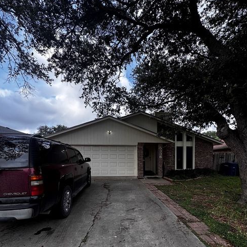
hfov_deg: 84.0
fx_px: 137
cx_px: 126
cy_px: 165
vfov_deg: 81.1
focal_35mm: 17
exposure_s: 1/301
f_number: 2.2
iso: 40
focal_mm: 2.22
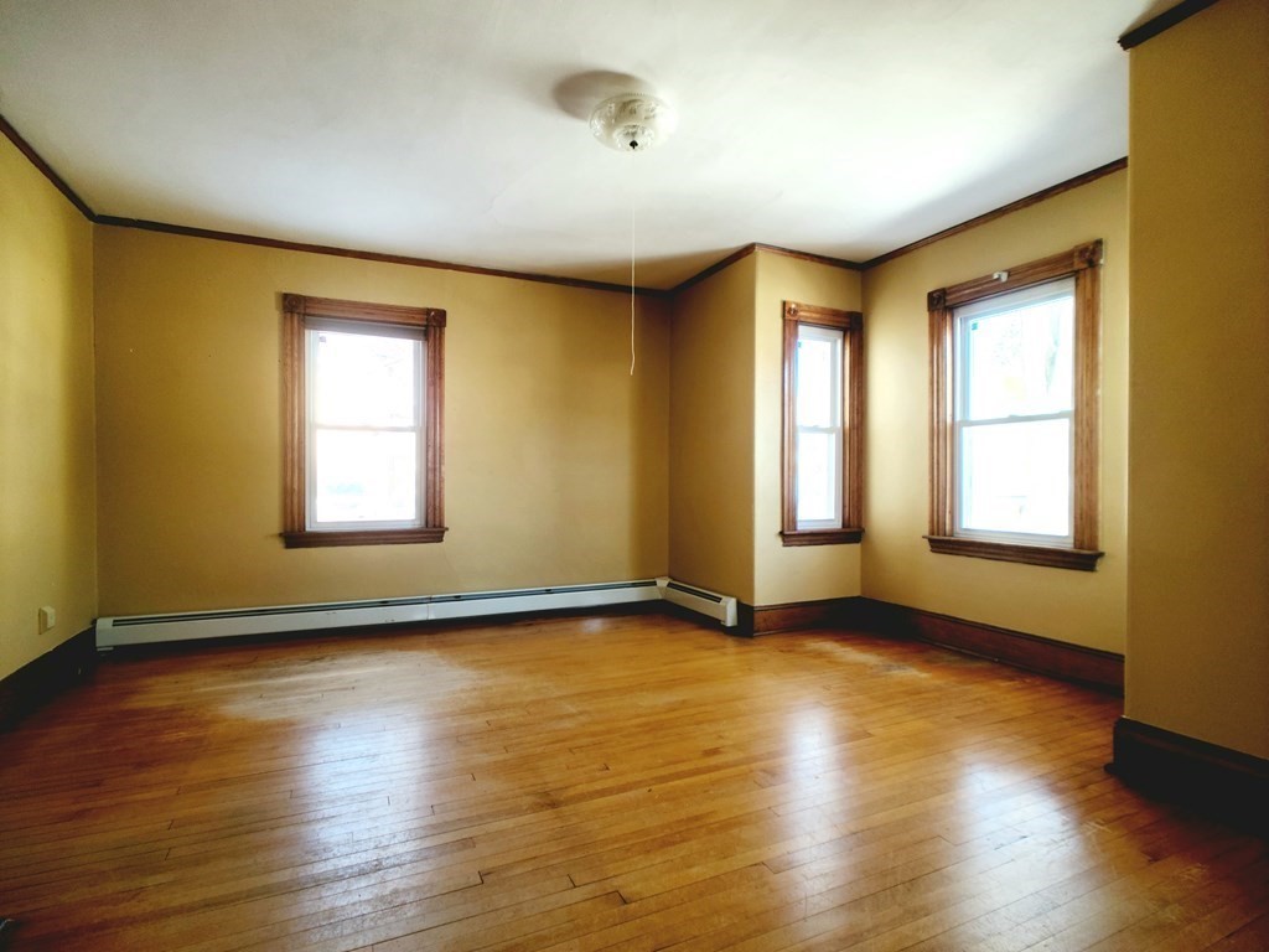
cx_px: 634
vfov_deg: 49.7
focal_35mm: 28
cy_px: 476
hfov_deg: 63.4
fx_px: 1026
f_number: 2
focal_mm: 5.9
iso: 64
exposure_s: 1/59.2
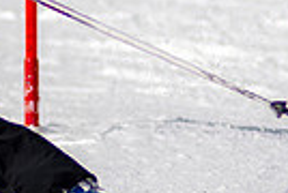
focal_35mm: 2575
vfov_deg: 0.5
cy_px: 21
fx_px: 20646
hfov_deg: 0.8
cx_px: -7
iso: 100
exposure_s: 1/6400
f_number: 2.8
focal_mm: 300
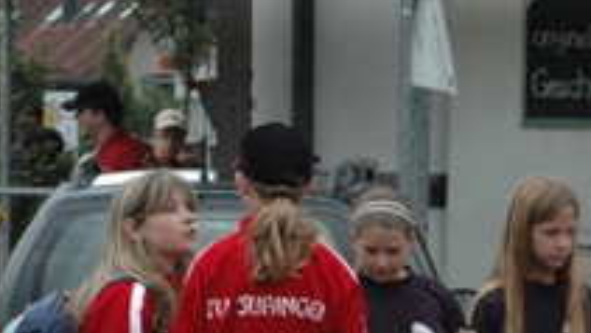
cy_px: 302
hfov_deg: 6.5
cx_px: 571
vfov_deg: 3.7
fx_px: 5222
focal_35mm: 333
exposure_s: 1/320
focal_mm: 70
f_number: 9
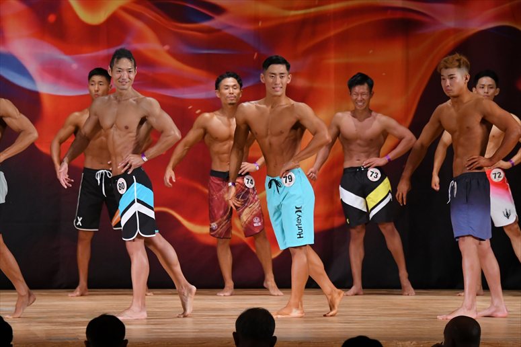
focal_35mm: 217
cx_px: 260
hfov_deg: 9.5
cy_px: 174
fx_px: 3139
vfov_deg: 6.3
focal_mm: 145
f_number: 5.6
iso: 3200
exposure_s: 1/400
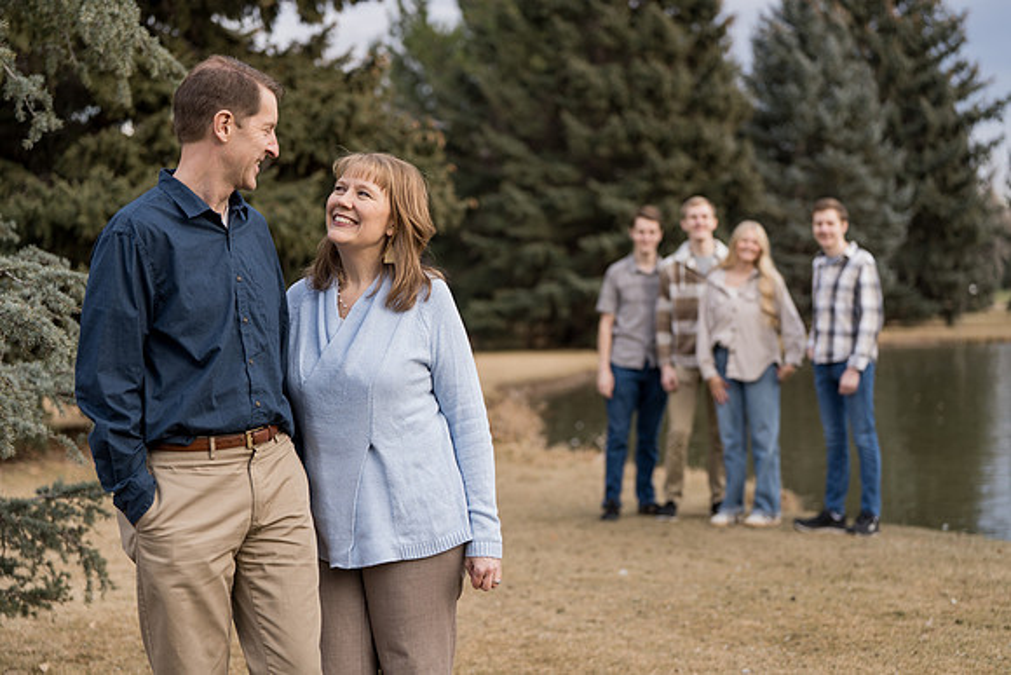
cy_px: 338
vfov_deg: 18.2
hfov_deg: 27.0
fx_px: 2107
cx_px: 506
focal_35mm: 75
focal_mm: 75
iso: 200
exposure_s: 1/320
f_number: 2.8
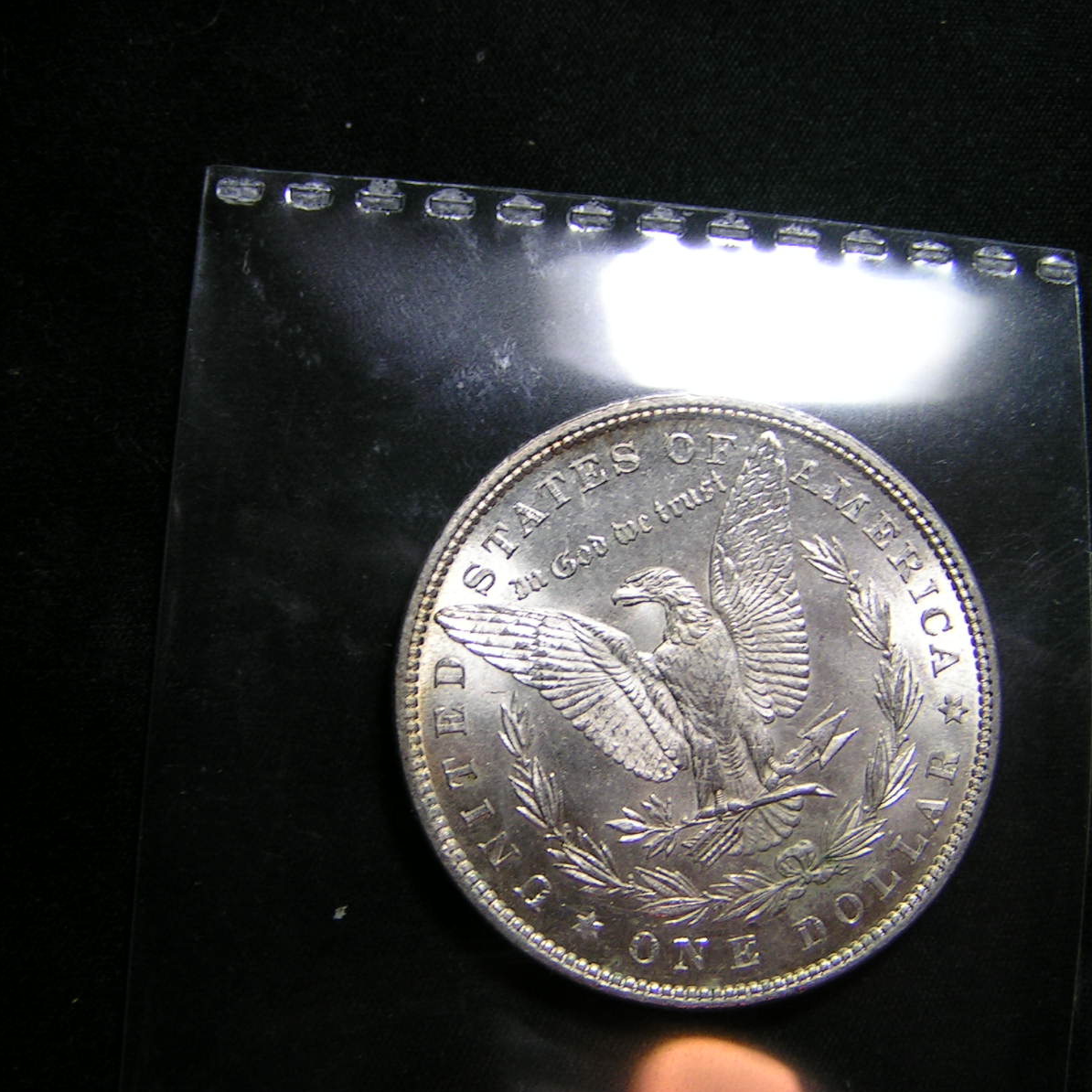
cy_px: 548
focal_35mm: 45
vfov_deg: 37.6
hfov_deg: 37.5
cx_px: 508
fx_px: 1606
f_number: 3.5
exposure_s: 1/50
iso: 50
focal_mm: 5.8
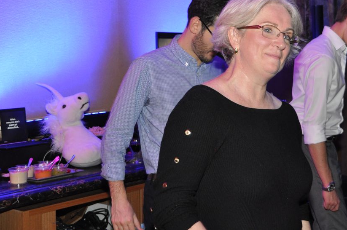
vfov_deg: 19.3
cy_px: 63
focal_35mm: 70
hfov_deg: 28.8
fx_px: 674
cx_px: 207
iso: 800
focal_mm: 30
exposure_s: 1/60
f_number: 4.2
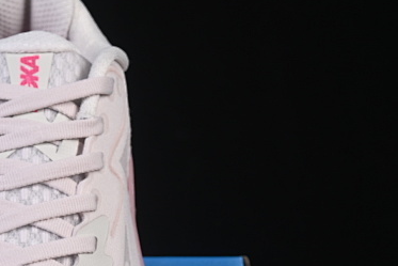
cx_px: -108
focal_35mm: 217
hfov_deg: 9.3
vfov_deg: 6.3
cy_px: 277
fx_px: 2400
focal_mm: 50
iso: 160
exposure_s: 1/80
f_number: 8
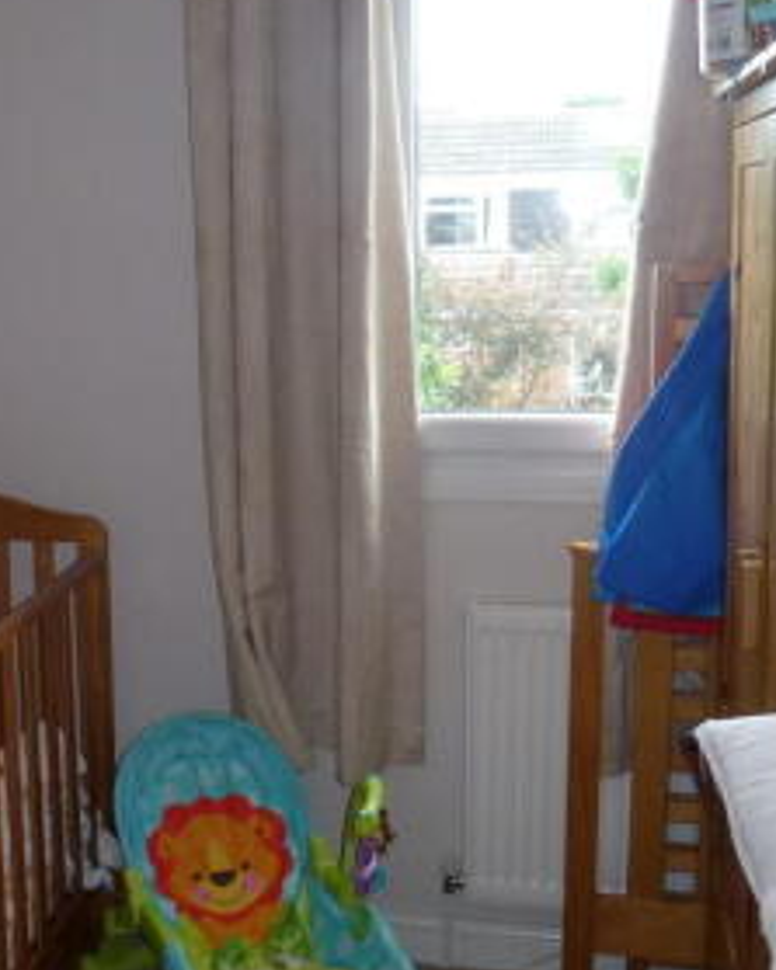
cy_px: 485
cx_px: 155
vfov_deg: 38.1
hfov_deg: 30.1
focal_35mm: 49
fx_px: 1407
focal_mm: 4.3
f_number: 3.3
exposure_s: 1/60
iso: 200
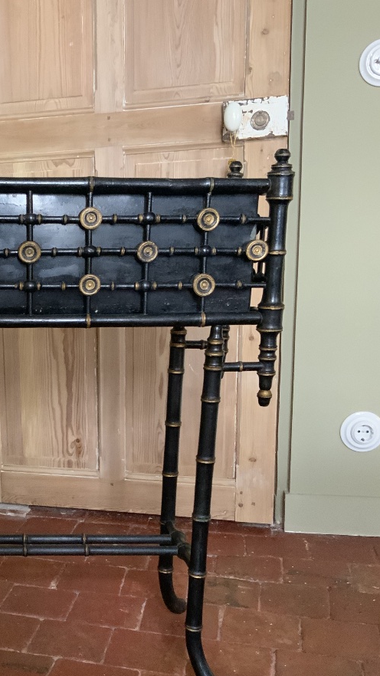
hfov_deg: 26.7
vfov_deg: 47.0
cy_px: 421
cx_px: 37
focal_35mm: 43
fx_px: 770
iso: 320
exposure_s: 1/33
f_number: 1.8
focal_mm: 3
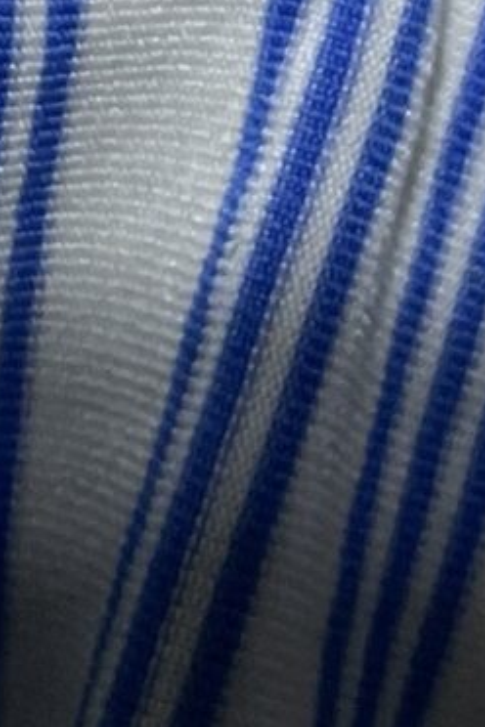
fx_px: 3758
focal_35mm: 186
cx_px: 192
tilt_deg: -58.0
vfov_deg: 9.6
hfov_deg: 7.4
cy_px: -1133
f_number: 1.6
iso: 50
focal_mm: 4.2
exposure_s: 1/100
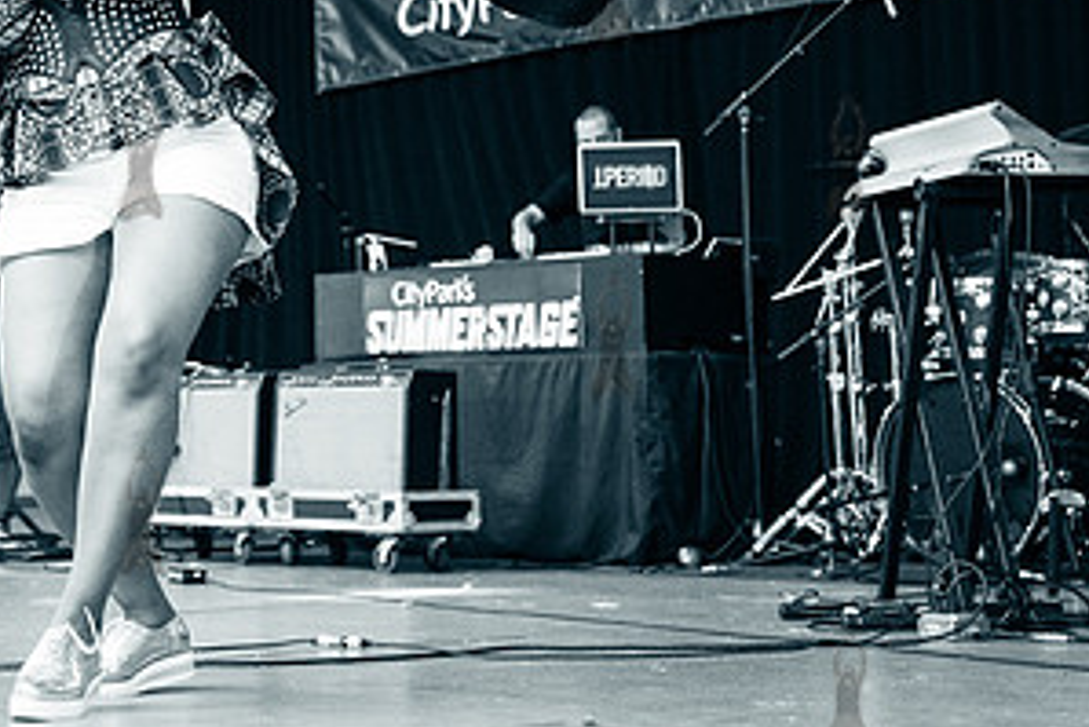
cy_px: 65
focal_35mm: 84
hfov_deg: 23.7
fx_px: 2542
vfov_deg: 16.1
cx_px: 150
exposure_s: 1/1000
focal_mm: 35
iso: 2000
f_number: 2.8
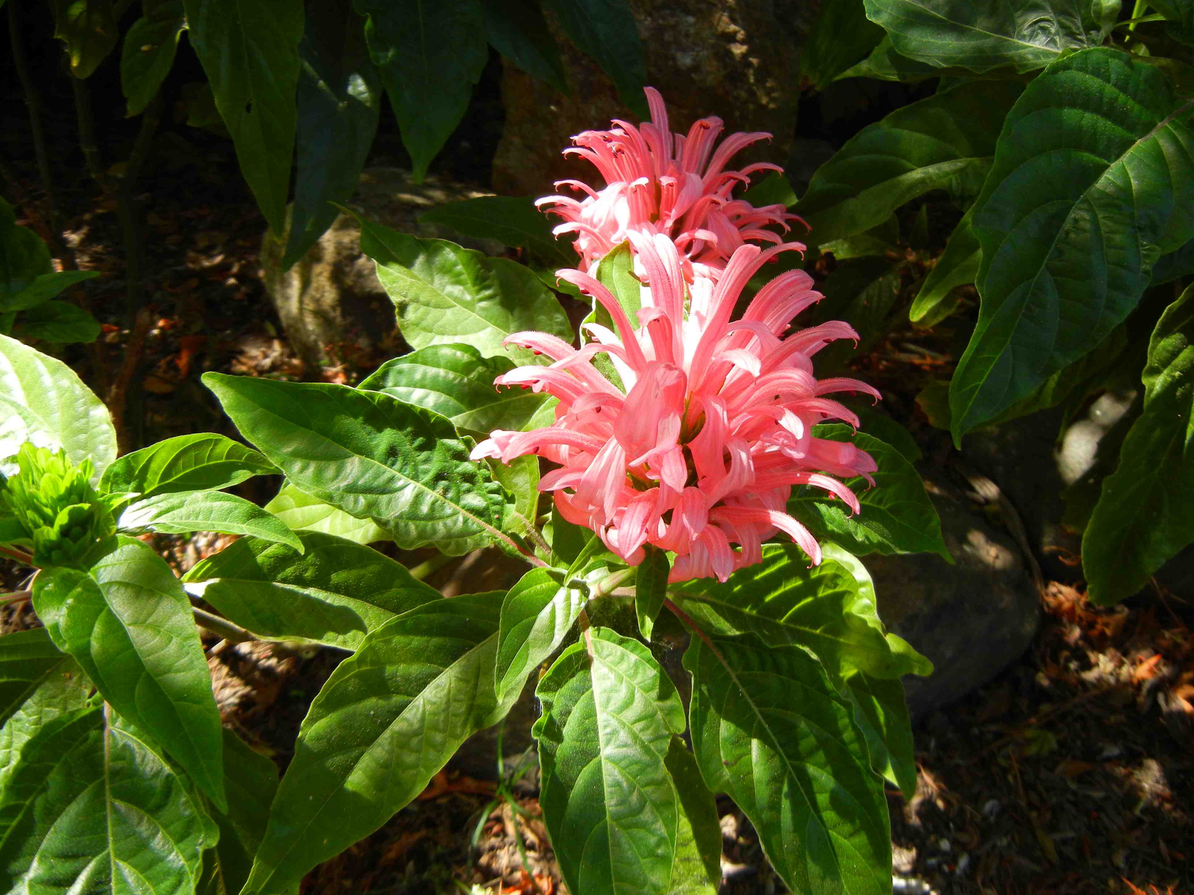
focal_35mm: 31
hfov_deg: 58.3
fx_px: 1069
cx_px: 612
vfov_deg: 45.4
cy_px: 459
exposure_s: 1/298
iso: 160
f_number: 3.5
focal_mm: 5.4
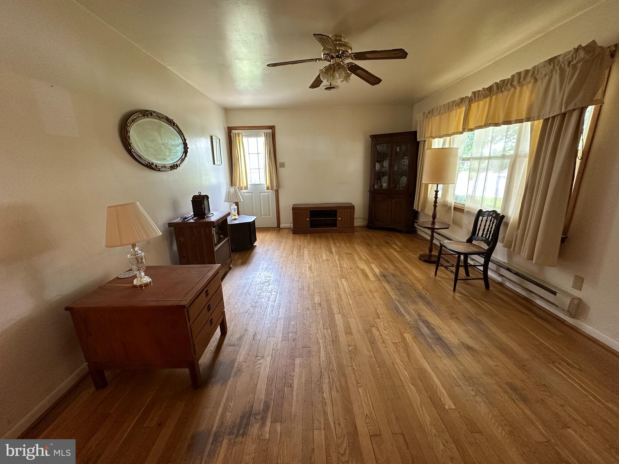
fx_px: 250
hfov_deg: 102.1
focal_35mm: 14
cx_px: 310
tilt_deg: -15.0
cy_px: 232
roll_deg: +1.3
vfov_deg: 85.7
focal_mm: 2.22
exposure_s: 1/60
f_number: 2.2
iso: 250
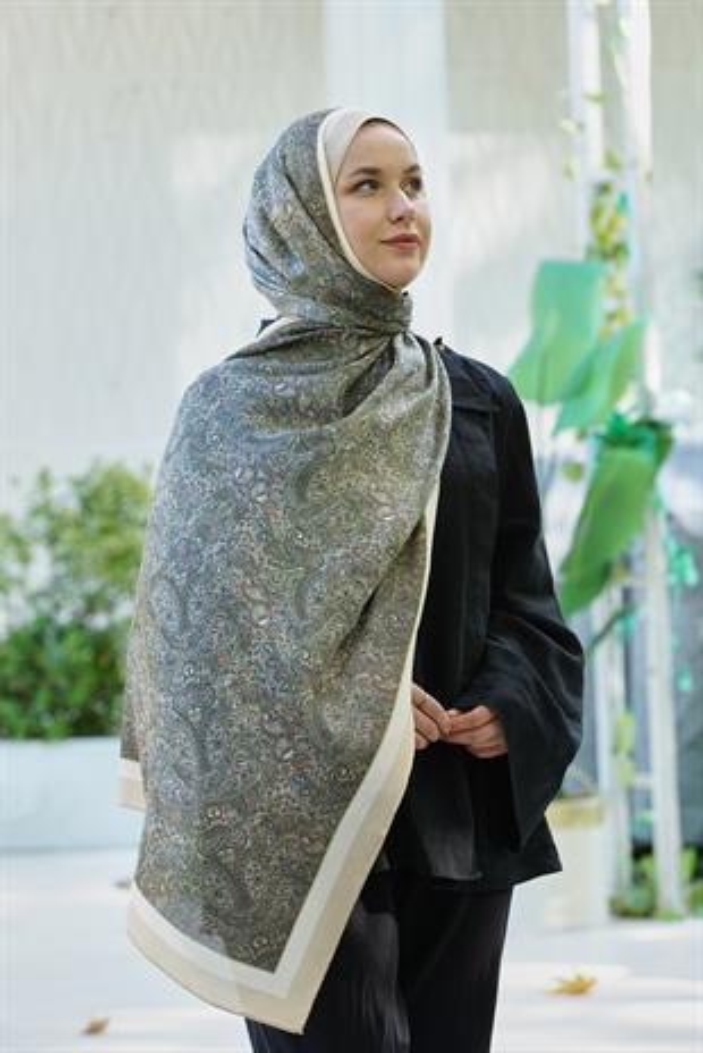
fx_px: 3509
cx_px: 352
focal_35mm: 120
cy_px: 526
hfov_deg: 11.4
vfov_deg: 17.1
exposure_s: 1/125
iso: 500
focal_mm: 120
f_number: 5.6
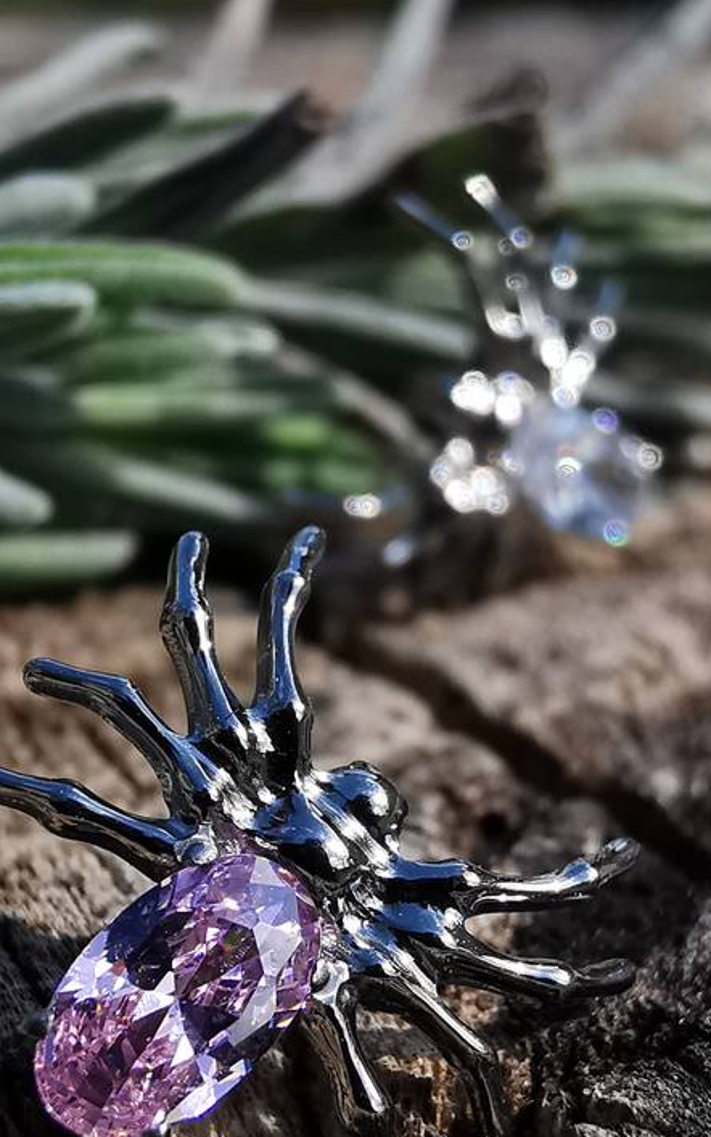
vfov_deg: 37.3
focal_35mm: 54
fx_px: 1674
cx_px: 267
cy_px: 703
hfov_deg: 23.9
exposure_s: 1/746
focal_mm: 2.35
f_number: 2.2
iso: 50
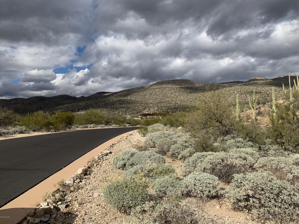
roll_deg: -1.0
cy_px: 112
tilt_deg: +7.4
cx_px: 150
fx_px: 225
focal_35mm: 26
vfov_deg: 53.1
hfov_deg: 67.3
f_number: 1.8
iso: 25
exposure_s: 1/3401
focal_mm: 4.25
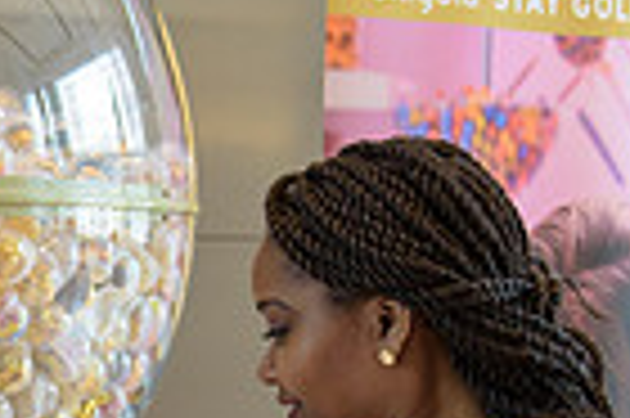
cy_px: 667
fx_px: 2535
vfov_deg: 9.1
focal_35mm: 145
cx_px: -117
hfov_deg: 13.8
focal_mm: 35
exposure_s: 1/125
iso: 1250
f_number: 3.2
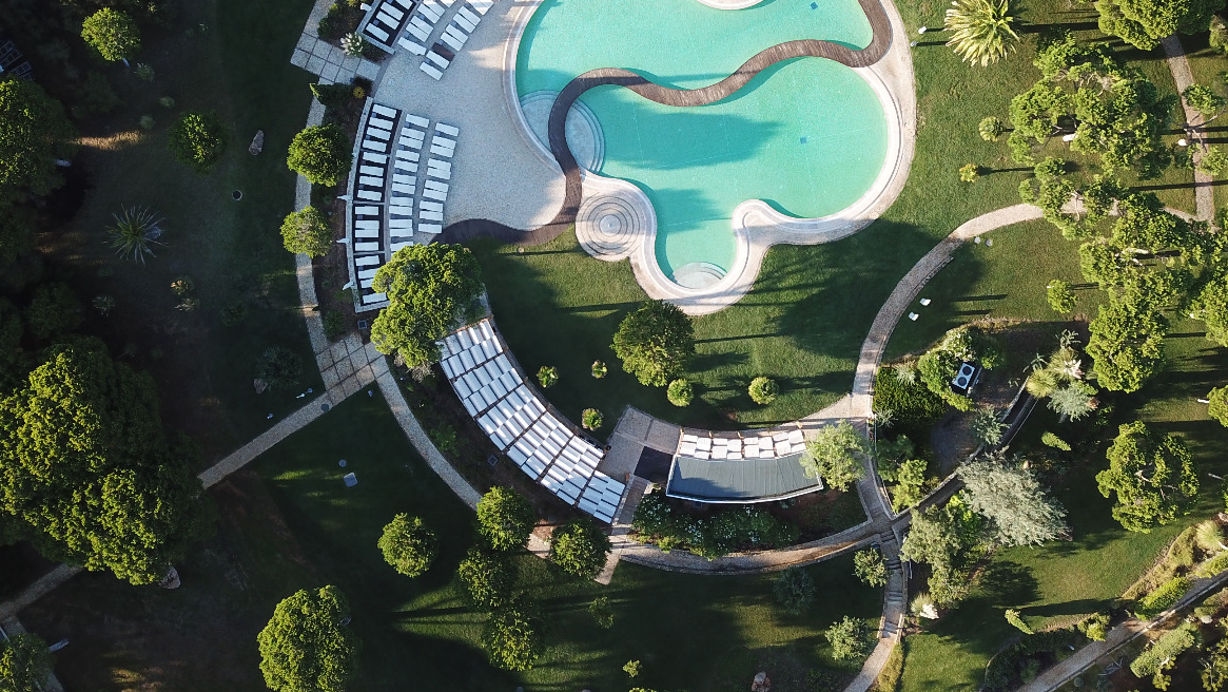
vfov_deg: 33.5
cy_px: 233
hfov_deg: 56.6
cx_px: 651
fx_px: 1140
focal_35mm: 35
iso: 131
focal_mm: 4.73
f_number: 2.2
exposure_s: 1/50
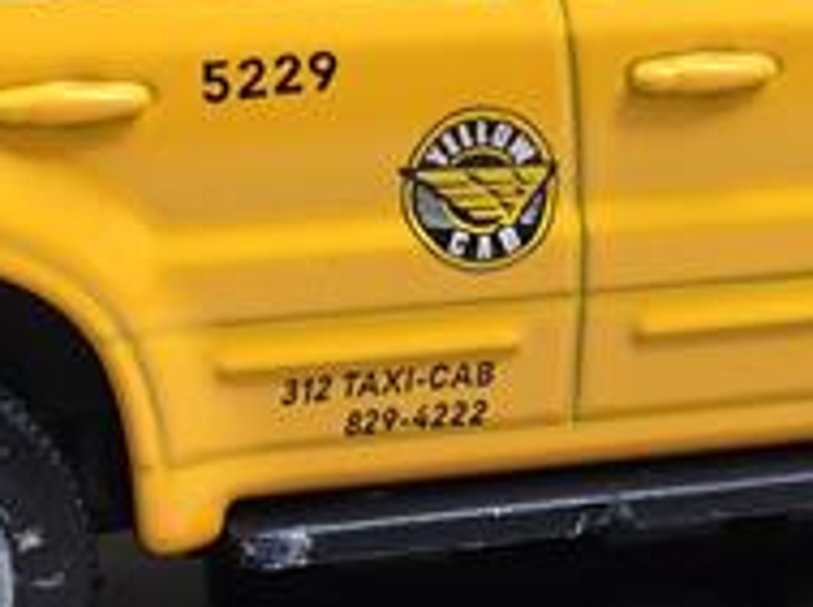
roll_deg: -0.7
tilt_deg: -7.2
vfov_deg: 11.7
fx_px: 2883
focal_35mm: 123
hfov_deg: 16.0
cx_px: 374
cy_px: -138
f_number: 2.2
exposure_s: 1/50
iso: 40
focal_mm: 4.15
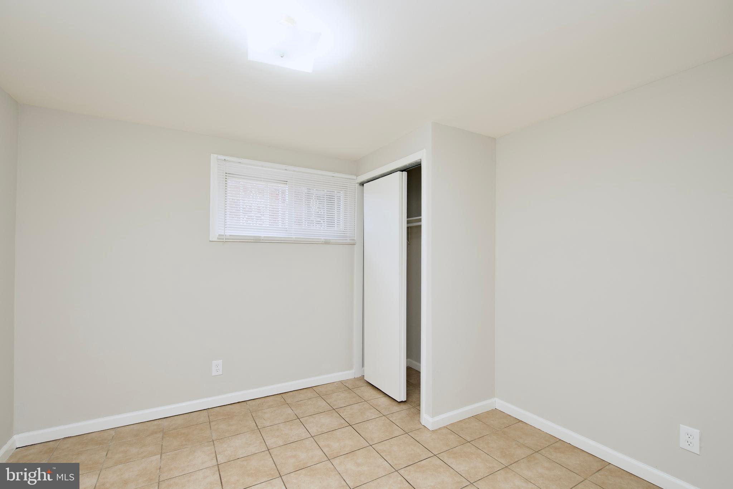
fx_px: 305
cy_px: 244
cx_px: 366
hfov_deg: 100.4
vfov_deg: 77.3
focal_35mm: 15
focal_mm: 10
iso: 320
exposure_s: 1/40
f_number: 7.1
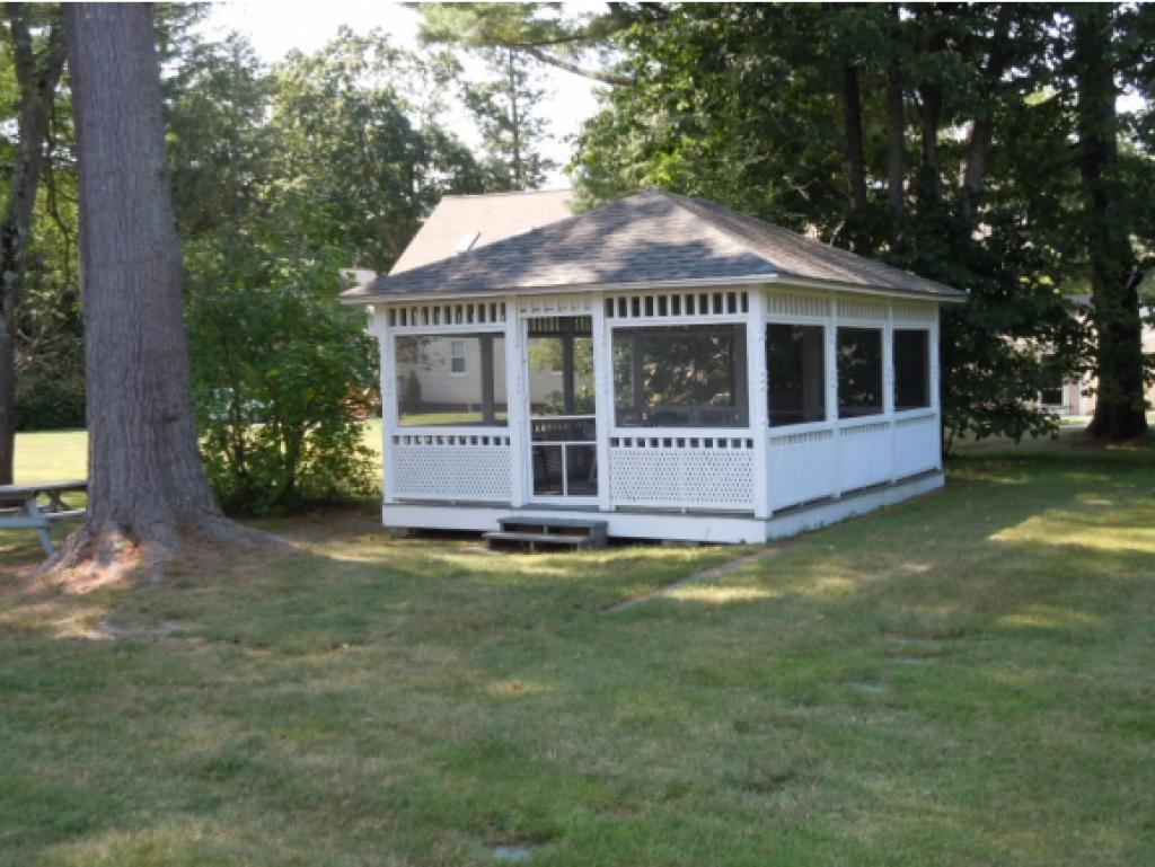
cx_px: 578
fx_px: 1502
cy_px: 434
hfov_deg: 42.1
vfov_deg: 32.2
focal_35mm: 45
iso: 100
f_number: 4.6
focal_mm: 8.1
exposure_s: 1/100
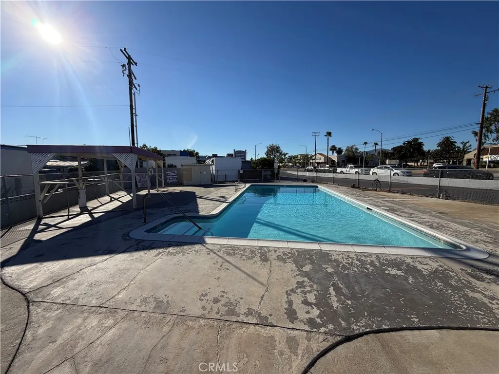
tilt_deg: -6.5
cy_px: 187
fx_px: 202
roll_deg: -0.1
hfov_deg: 102.1
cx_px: 250
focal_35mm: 14
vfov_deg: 85.7
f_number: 2.2
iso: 25
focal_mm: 2.22
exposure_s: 1/1285
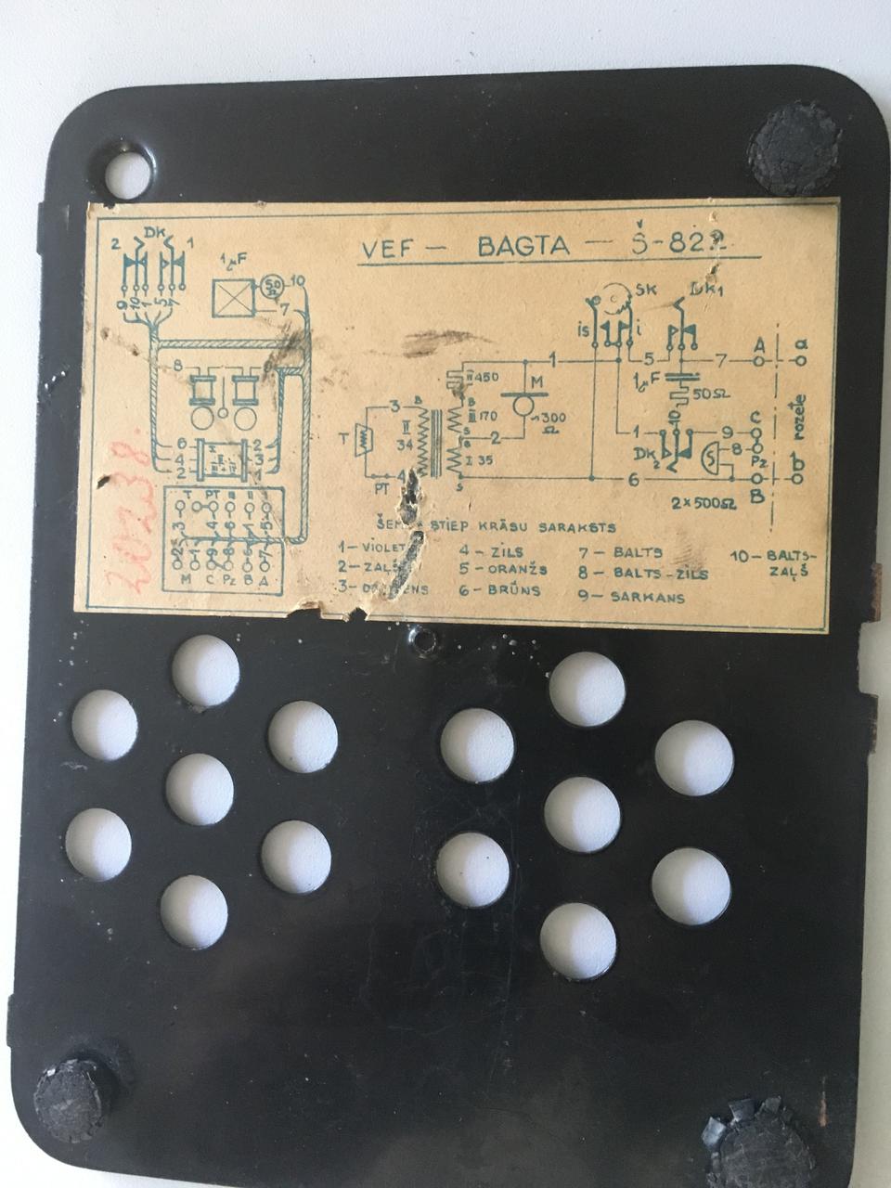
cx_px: 446
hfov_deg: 48.2
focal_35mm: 29
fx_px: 995
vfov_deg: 61.7
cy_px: 594
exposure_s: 1/17
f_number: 2.2
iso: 200
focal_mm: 4.15
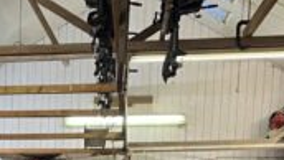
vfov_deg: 11.0
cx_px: -36
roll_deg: -0.9
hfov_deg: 20.1
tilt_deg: -6.8
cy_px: 312
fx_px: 761
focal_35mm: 101
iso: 160
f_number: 1.6
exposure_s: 1/50
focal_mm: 5.1
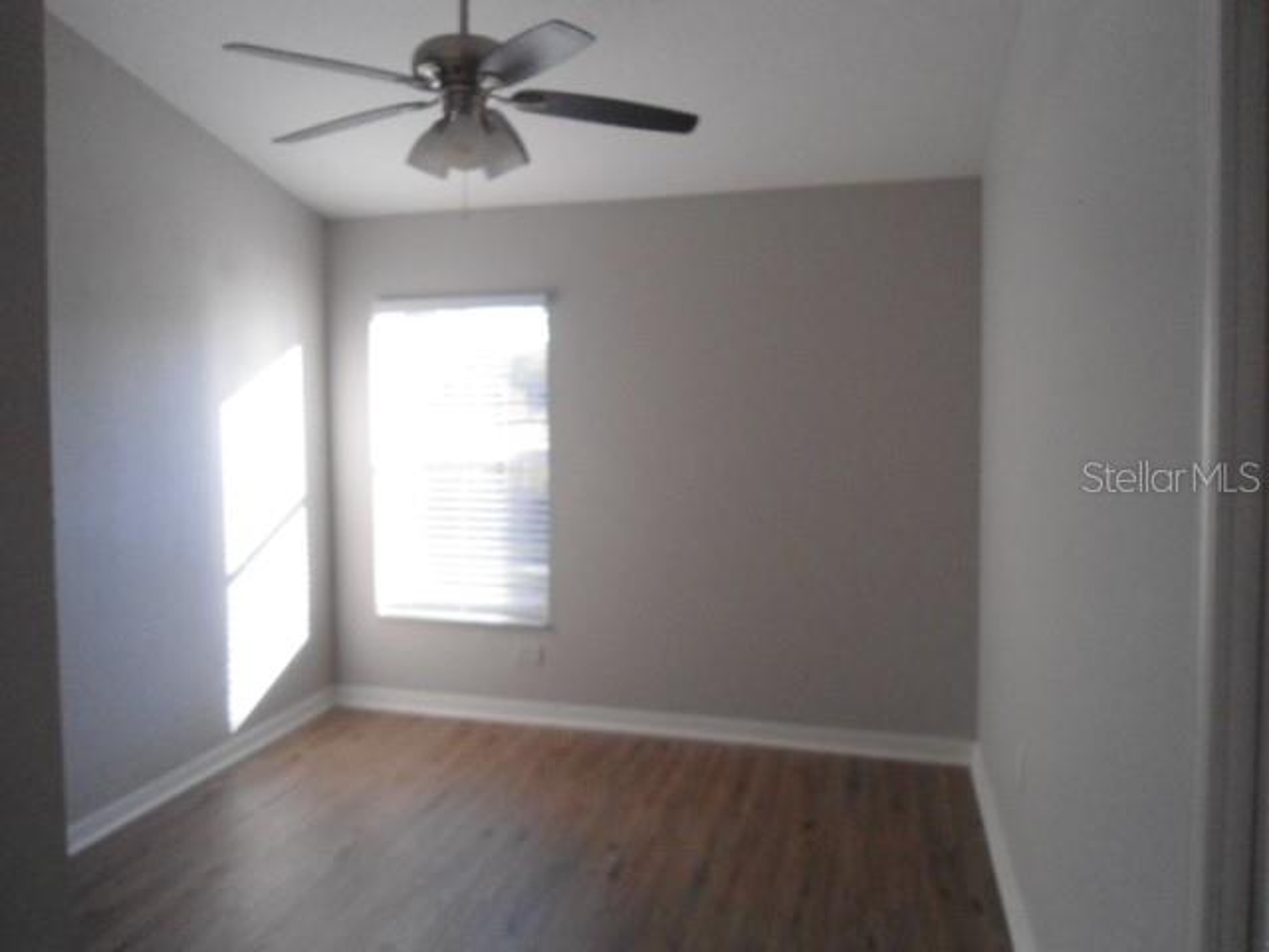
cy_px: 476
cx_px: 634
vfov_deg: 53.1
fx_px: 953
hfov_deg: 67.3
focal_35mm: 26
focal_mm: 4.7
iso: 400
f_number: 2.8
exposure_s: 1/125
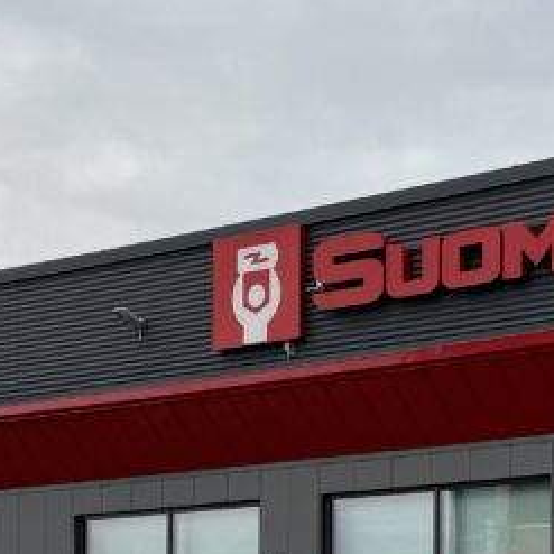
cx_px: 453
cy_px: 442
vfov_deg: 19.5
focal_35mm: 88
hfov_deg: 19.5
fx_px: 1593
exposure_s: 1/439
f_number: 1.78
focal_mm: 6.76
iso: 80
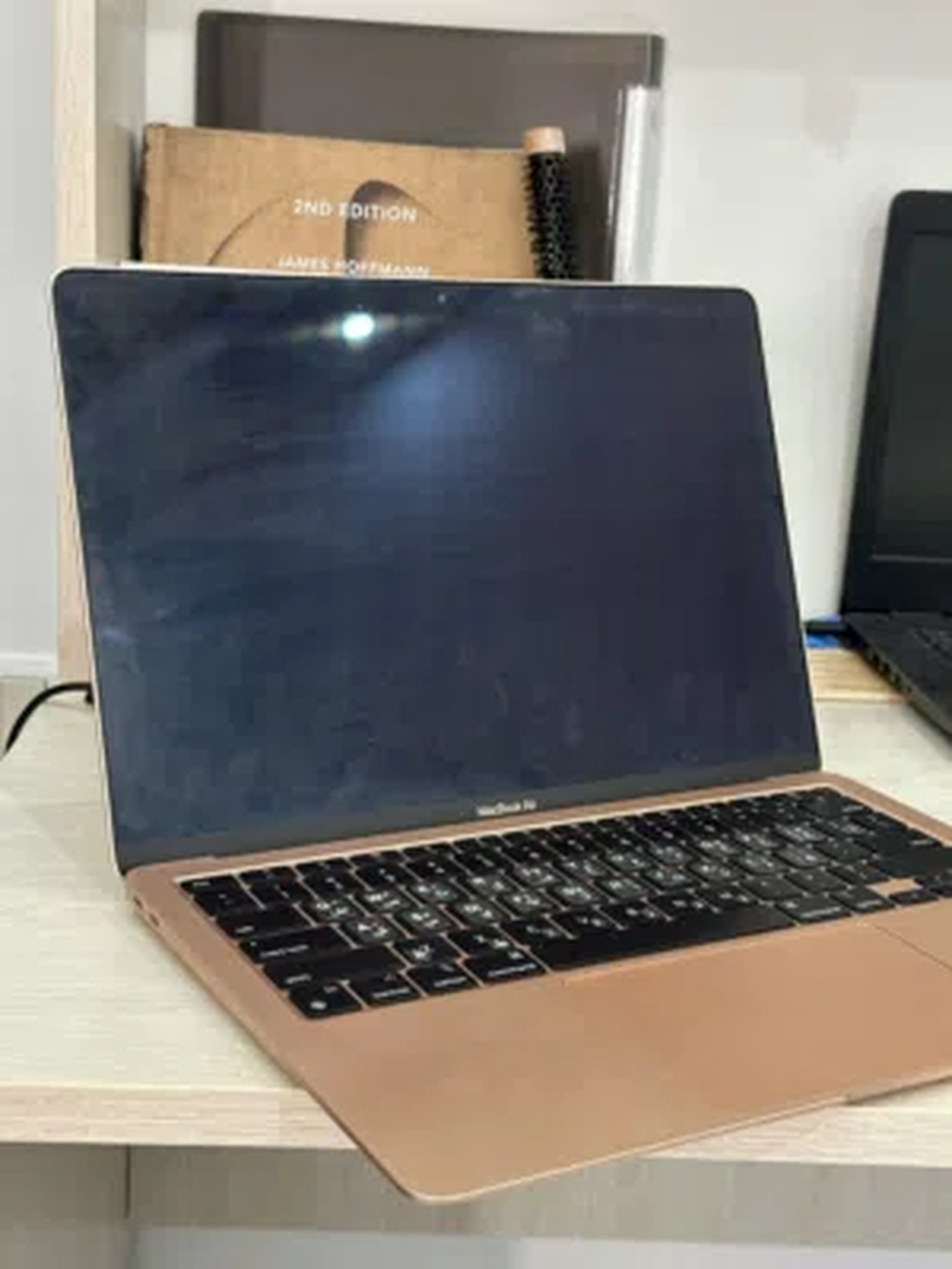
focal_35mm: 48
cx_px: 476
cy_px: 634
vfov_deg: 39.7
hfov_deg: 30.3
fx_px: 1760
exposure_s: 1/33
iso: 200
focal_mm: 6.86
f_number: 1.78
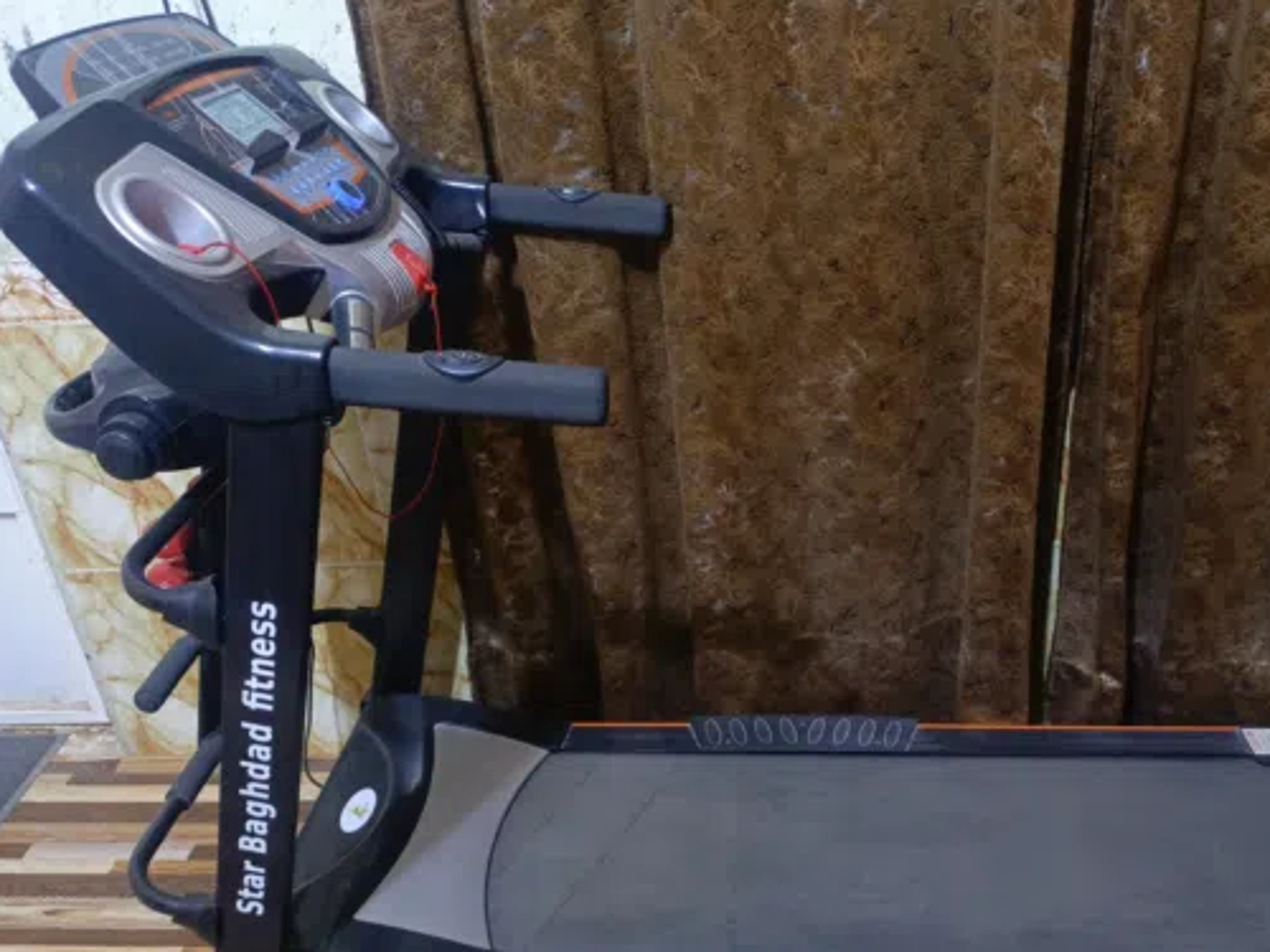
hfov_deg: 56.7
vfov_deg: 43.8
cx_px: 706
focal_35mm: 32
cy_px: 589
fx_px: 1174
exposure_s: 1/30
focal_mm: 4.76
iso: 1260
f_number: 1.69
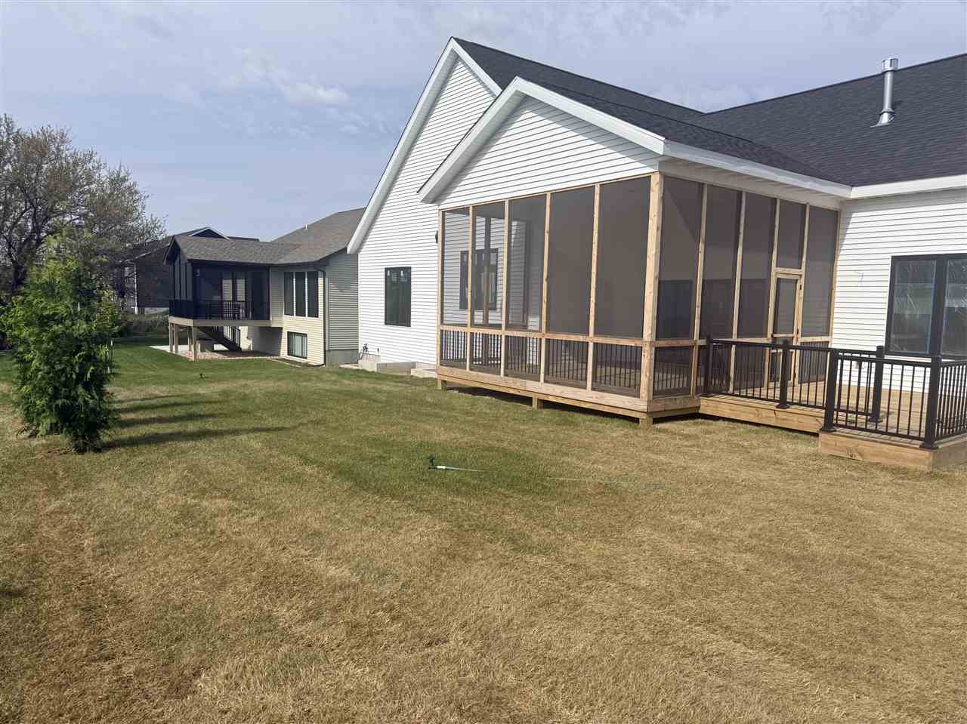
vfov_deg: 56.8
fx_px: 670
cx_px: 484
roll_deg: -2.0
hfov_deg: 71.6
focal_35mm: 24
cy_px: 362
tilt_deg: -4.4
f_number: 1.78
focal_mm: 6.76
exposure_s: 1/7353
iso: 80
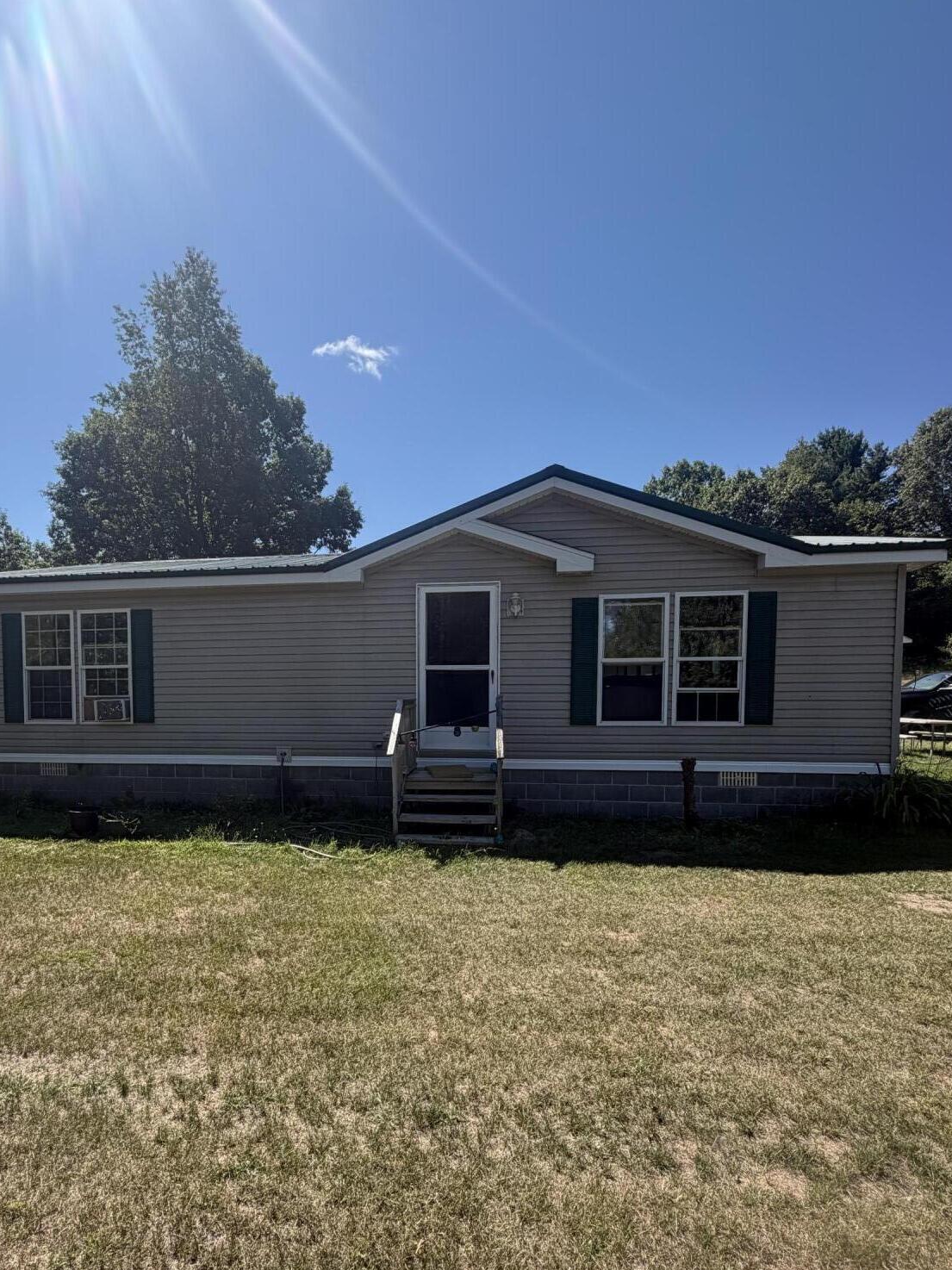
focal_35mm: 19
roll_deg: +0.6
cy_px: 750
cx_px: 395
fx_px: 697
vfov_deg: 83.8
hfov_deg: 68.2
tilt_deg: -1.4
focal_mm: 2.22
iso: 40
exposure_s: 1/751
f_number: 2.2
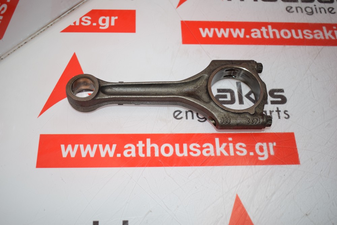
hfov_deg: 46.4
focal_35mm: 42
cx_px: 168
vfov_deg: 31.9
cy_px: 112
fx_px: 393
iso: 500
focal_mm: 28
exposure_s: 1/200
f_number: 4.2
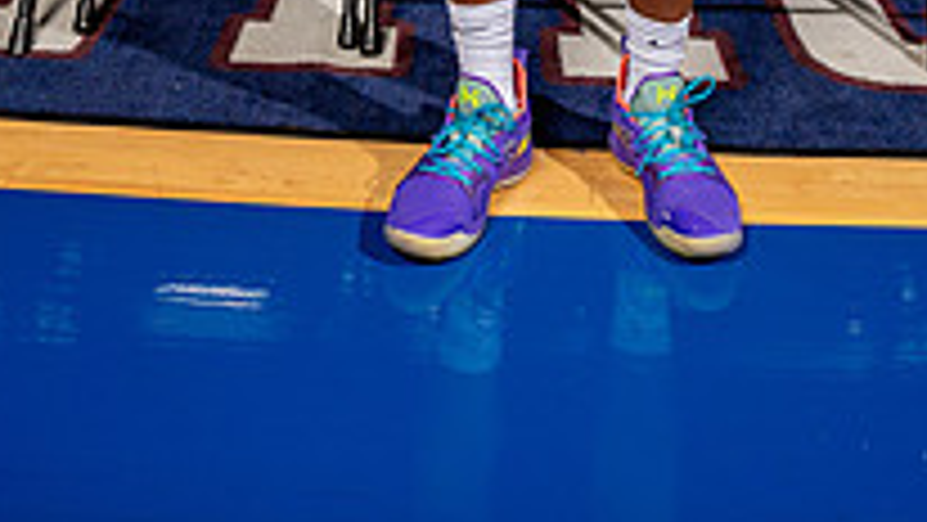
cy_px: -482
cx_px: 432
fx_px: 1352
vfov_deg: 17.0
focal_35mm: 55
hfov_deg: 37.8
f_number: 7.1
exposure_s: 1/125
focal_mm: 24
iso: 250
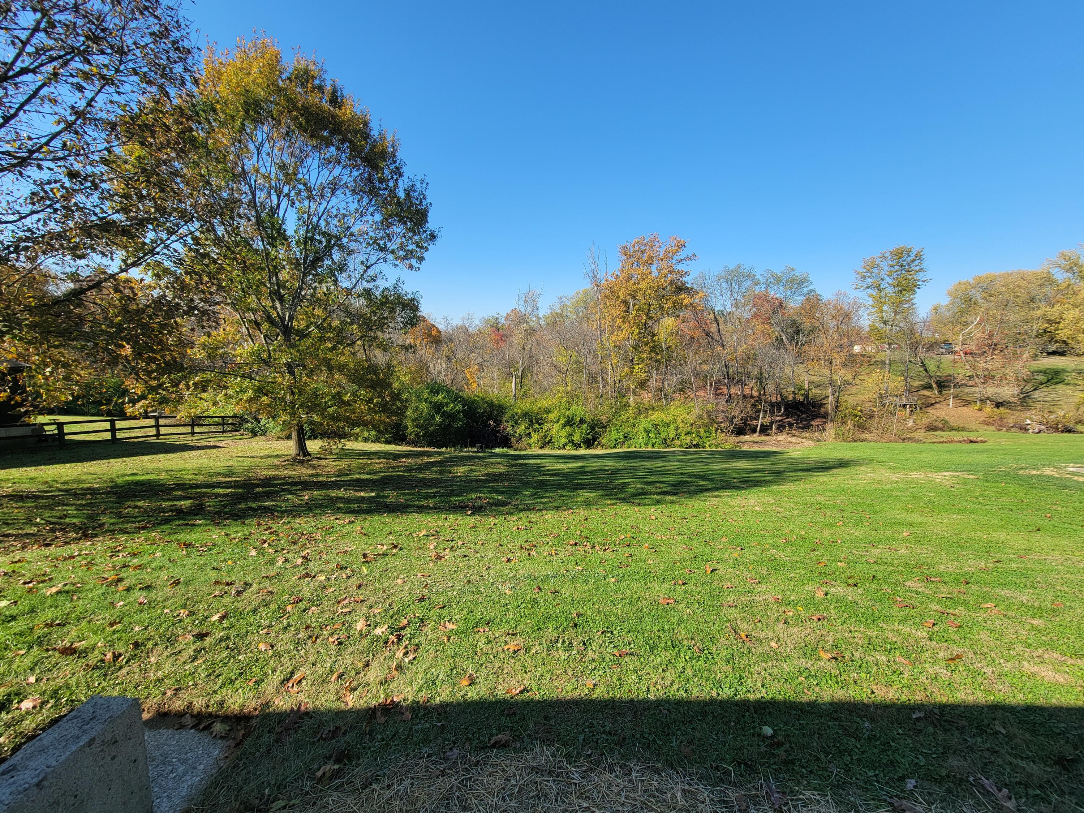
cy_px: 406
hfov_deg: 106.2
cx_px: 542
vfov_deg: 89.9
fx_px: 407
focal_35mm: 13
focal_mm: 2.2
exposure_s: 1/968
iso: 50
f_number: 2.2
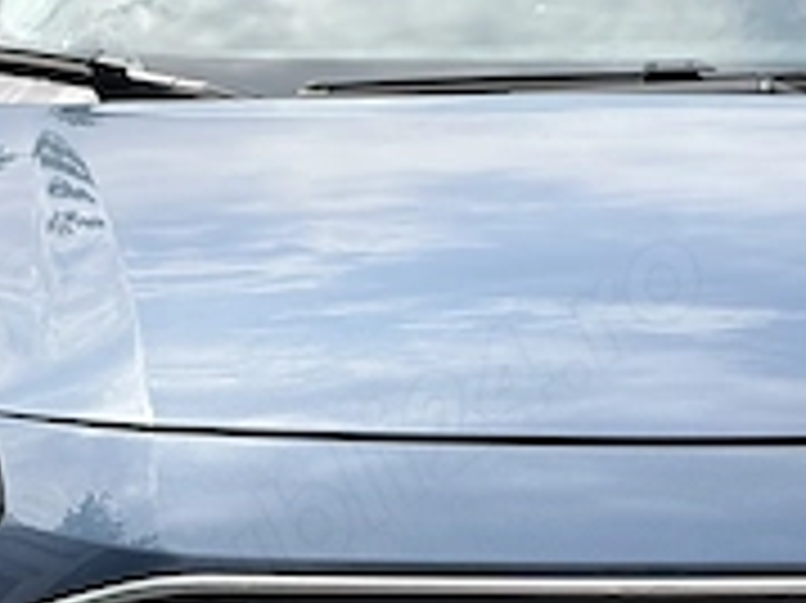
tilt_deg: -8.6
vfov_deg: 8.5
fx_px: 4049
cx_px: 725
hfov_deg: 11.3
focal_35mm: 174
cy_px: 504
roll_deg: +1.0
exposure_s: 1/2451
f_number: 1.6
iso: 32
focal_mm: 5.96
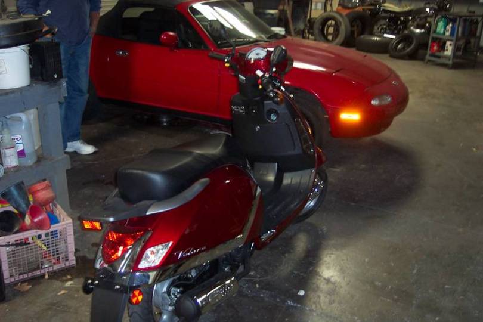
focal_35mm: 38
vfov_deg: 35.1
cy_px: 161
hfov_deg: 50.7
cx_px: 242
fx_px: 510
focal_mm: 8
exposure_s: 1/30
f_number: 2.8
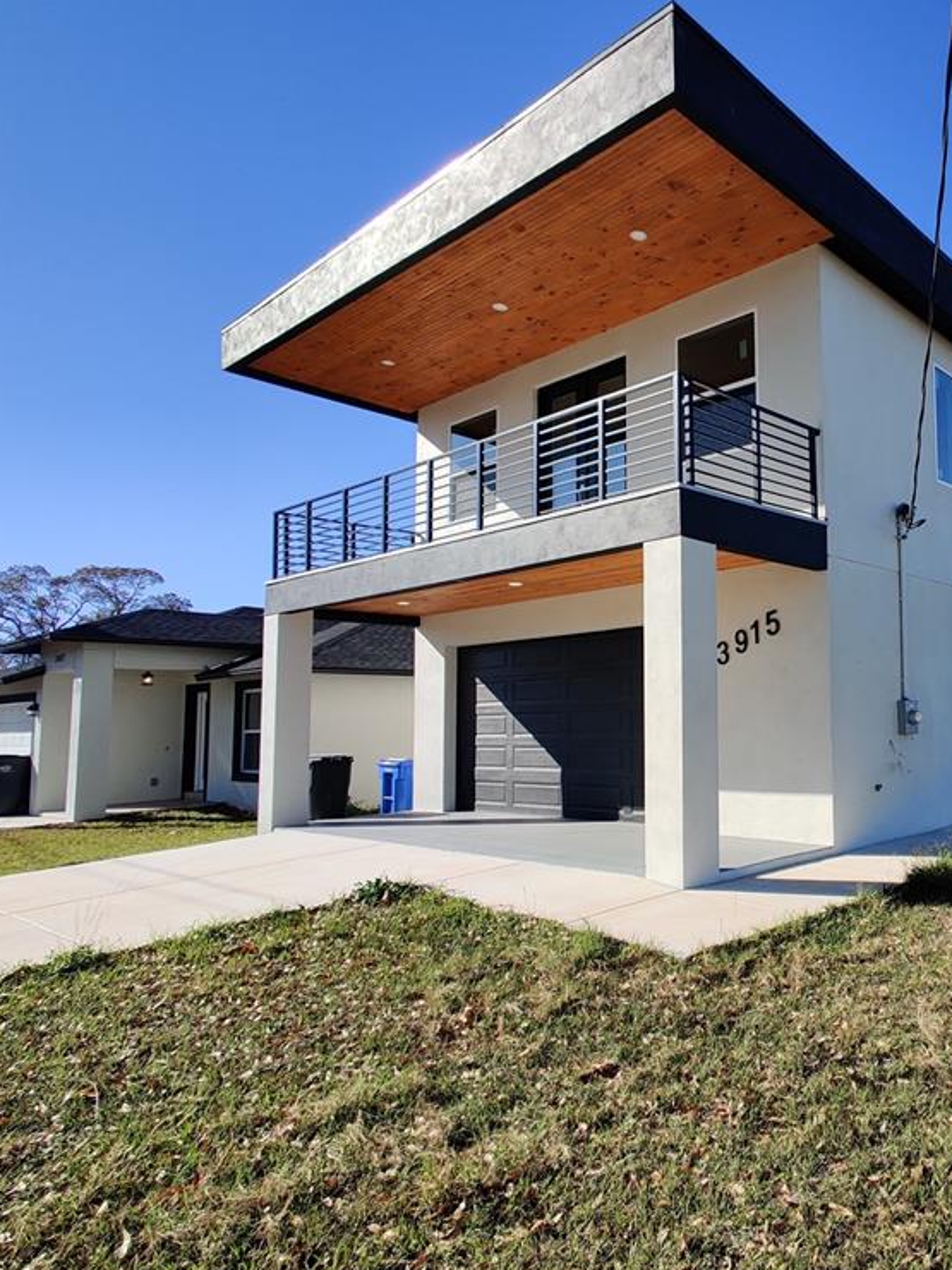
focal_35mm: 18
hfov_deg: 62.9
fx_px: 660
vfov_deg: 87.8
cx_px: 811
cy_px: 630
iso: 125
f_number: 2.2
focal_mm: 2.25
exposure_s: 1/1147
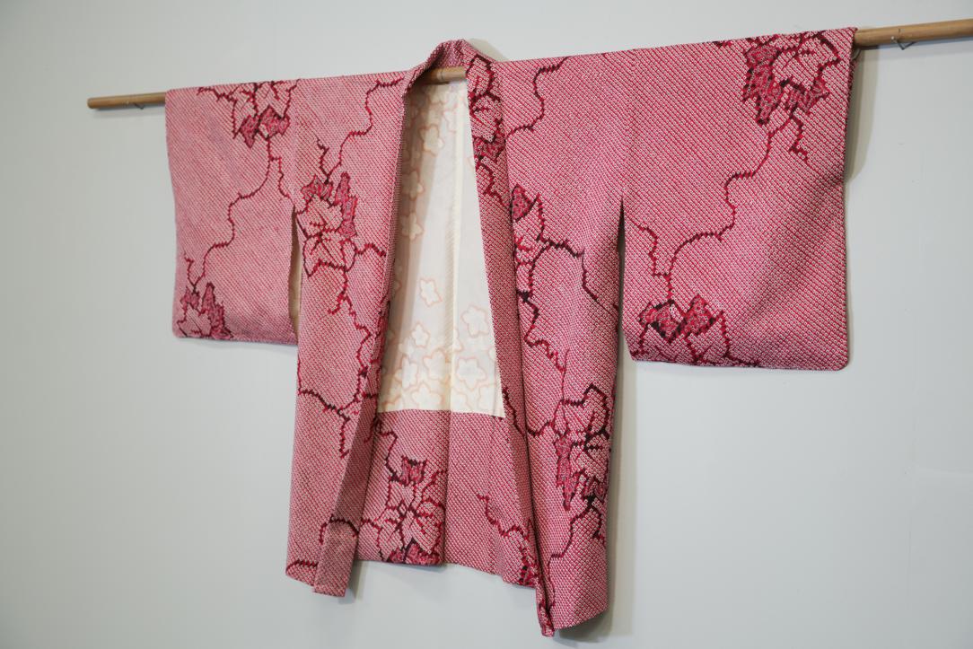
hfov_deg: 38.2
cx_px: 486
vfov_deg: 26.0
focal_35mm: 52
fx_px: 1406
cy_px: 324
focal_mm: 52
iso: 500
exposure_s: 1/60
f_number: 4
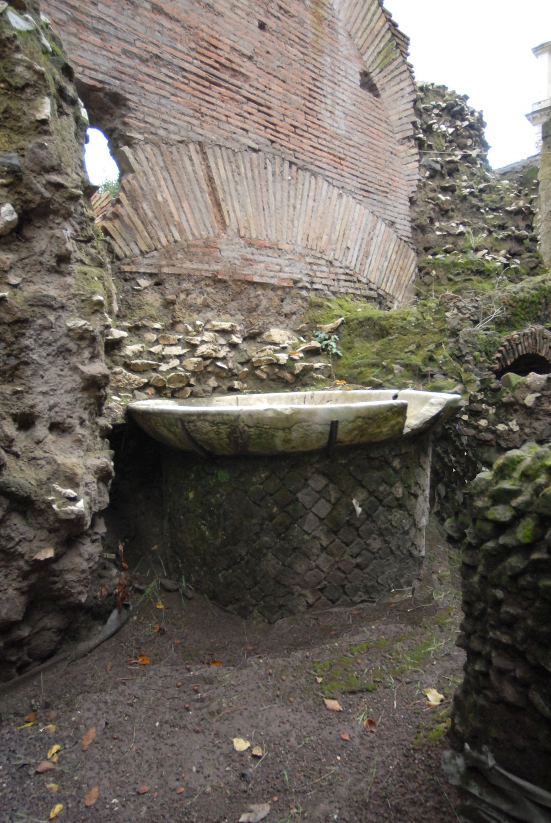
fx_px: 481
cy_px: 412
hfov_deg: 59.7
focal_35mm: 21
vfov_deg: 81.1
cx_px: 276
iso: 800
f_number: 2.8
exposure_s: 1/30
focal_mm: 14
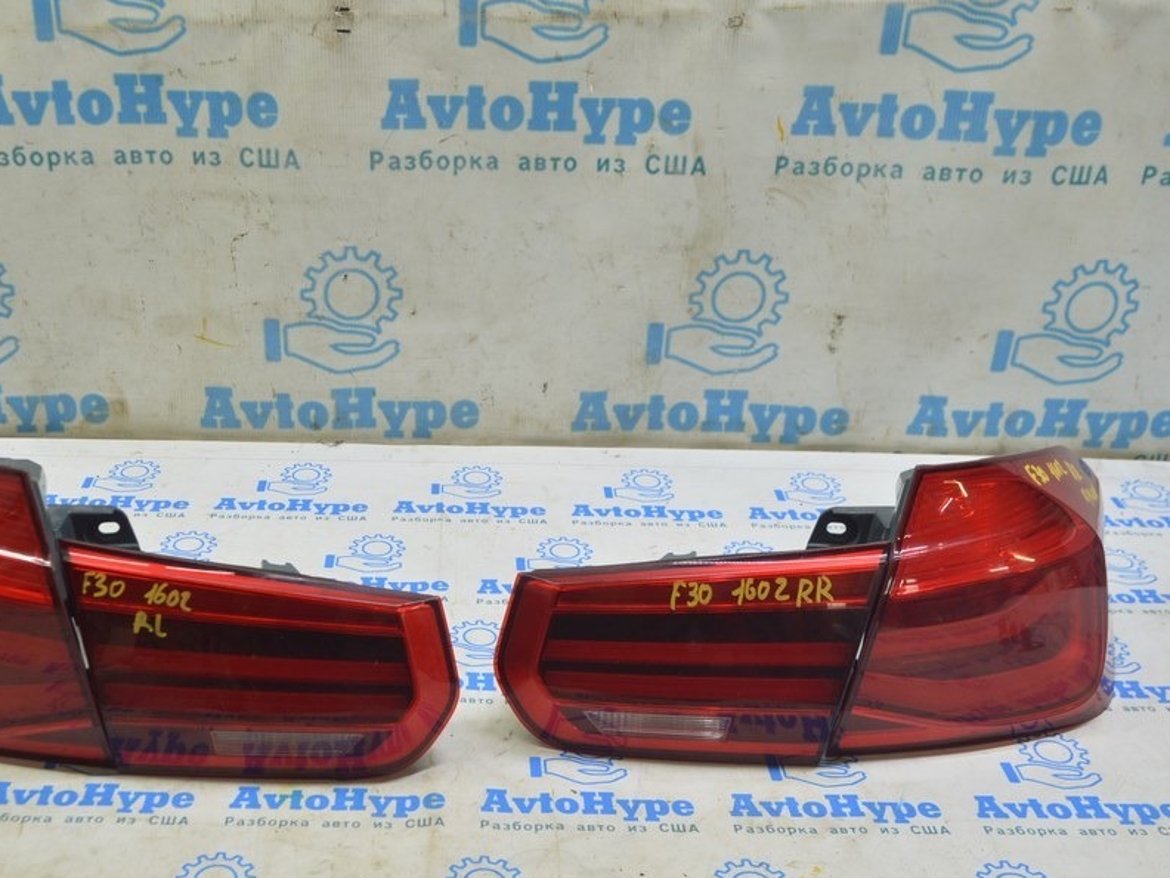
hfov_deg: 45.5
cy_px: 468
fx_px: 1386
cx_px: 454
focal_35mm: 41
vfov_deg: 35.1
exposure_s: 1/20
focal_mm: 22
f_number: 5.6
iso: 400
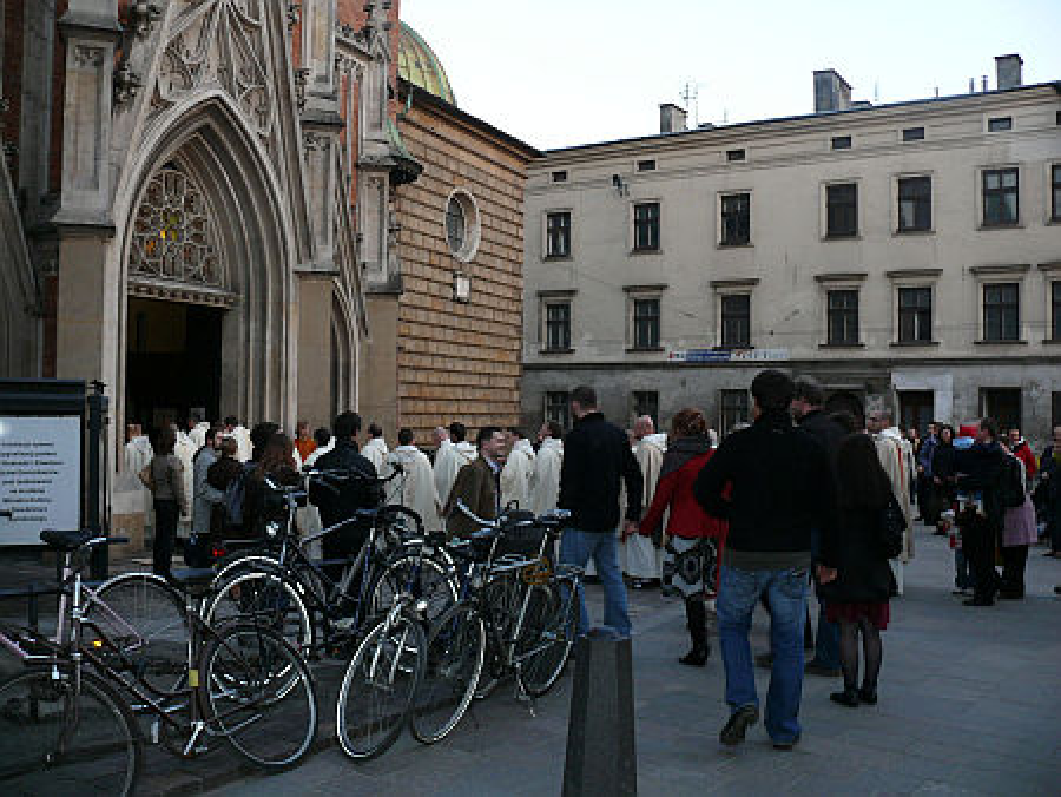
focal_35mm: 35
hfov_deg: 52.6
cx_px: 530
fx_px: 1073
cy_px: 398
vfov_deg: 40.7
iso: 100
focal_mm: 7.4
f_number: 2.8
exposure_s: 1/30
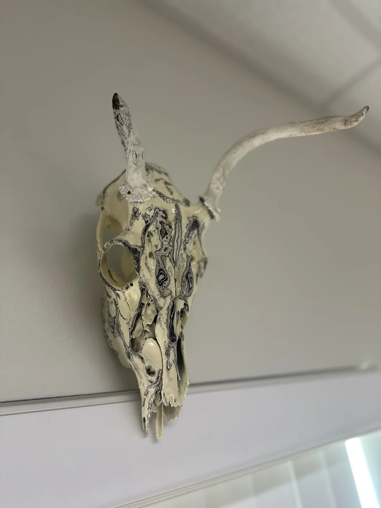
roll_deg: +9.3
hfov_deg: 56.8
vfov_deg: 71.6
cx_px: 190
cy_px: 254
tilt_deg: +23.2
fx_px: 352
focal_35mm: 24
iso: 200
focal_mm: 6.86
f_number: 1.78
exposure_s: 1/60
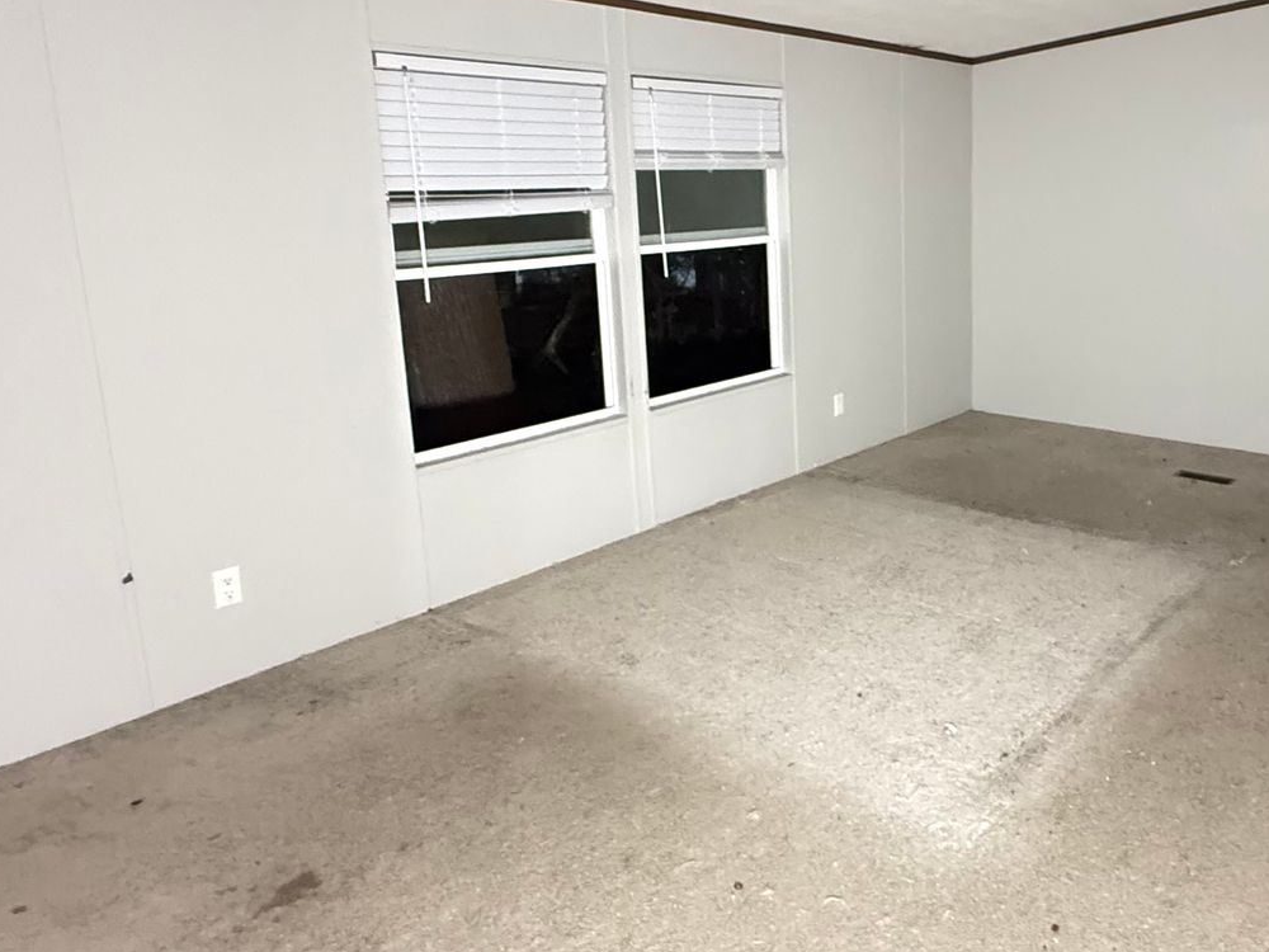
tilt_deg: -9.1
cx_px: 948
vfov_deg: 49.4
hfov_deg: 60.1
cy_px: 373
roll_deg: -1.2
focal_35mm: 28
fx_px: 1026
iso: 1000
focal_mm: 2.22
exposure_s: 1/60
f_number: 2.2
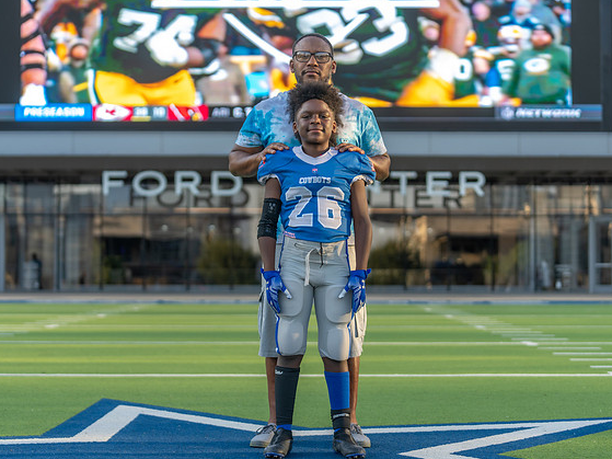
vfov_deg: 18.7
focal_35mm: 79
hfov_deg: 24.7
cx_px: 302
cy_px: 228
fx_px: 1396
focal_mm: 70
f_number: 2.8
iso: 125
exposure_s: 1/400
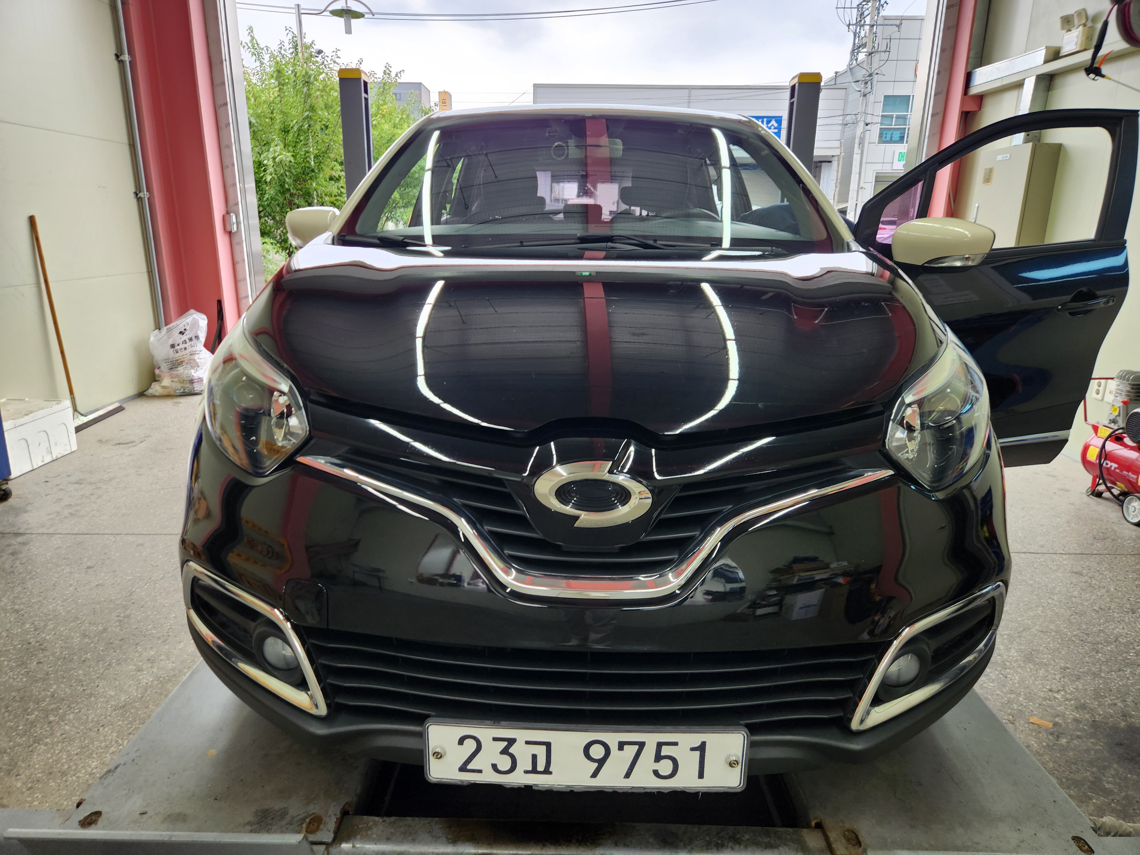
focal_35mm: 23
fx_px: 757
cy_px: 428
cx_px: 570
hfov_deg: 73.9
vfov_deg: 58.9
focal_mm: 5.4
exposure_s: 1/120
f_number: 1.8
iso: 80
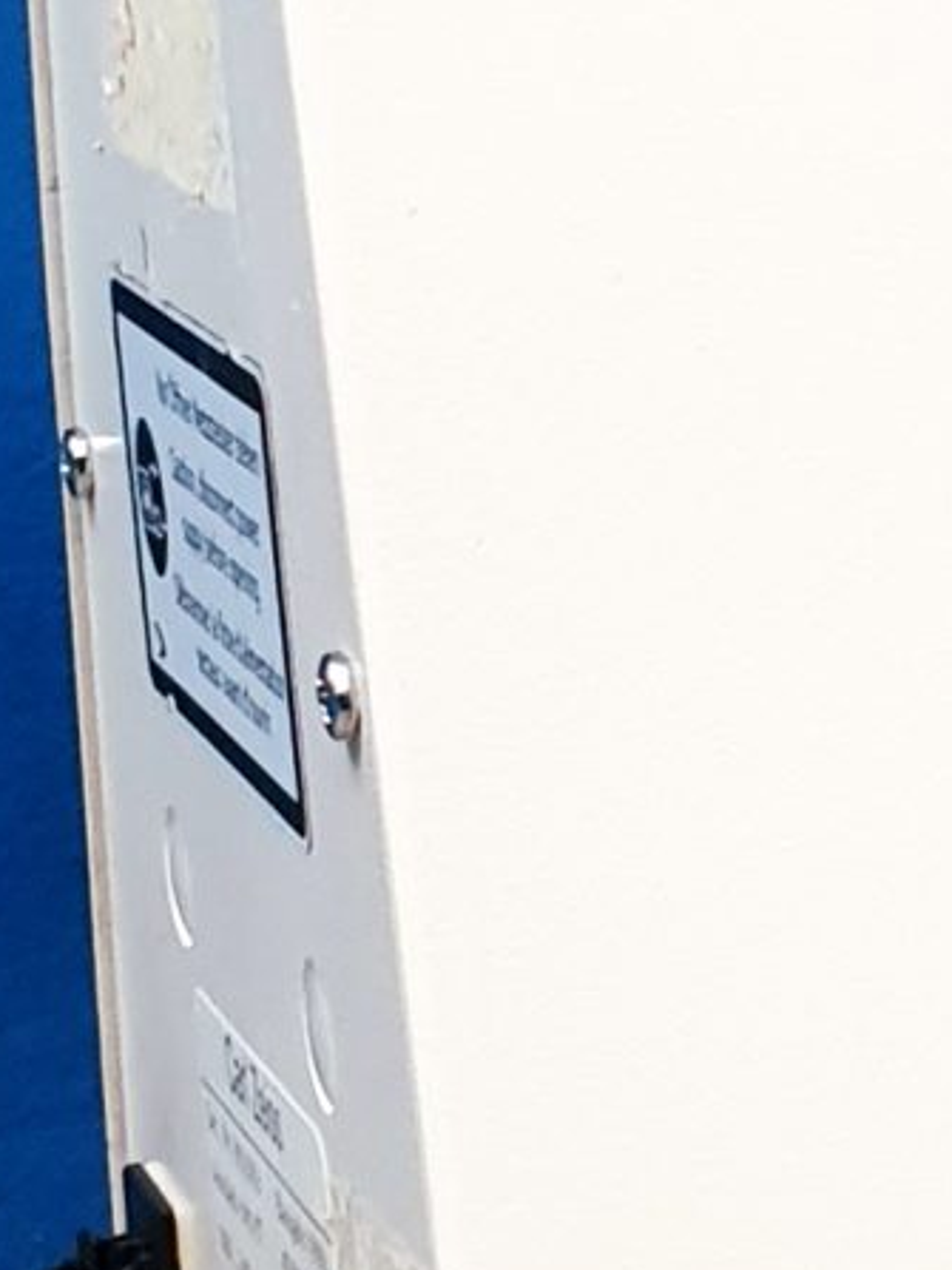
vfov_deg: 13.2
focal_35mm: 149
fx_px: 5466
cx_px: 2009
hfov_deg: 9.2
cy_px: 446
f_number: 2.4
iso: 320
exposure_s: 1/50
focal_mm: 4.3
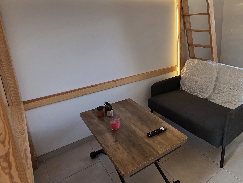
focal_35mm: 24
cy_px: 70
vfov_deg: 56.2
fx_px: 168
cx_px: 169
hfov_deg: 68.8
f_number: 1.9
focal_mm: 2.2
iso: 100
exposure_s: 1/100
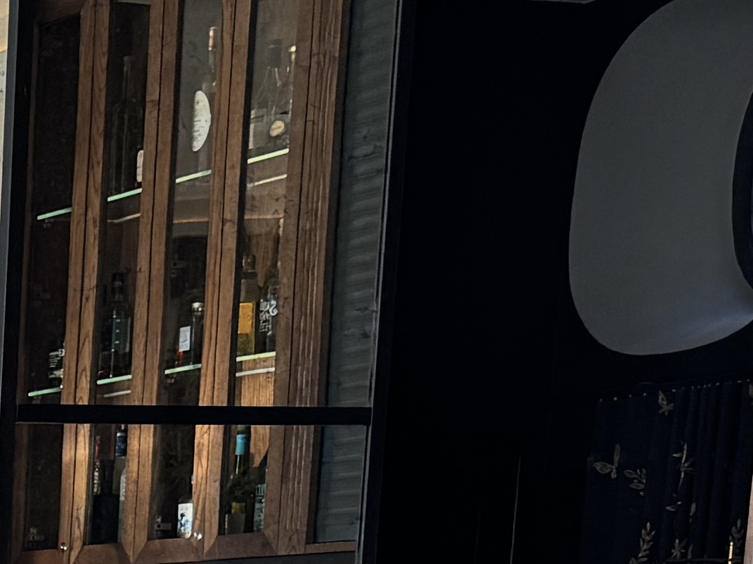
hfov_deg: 13.4
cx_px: -715
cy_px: 1348
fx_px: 2784
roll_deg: +0.6
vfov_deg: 10.1
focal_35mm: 128
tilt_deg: -14.4
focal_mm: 6.76
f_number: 1.78
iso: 64
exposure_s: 1/123
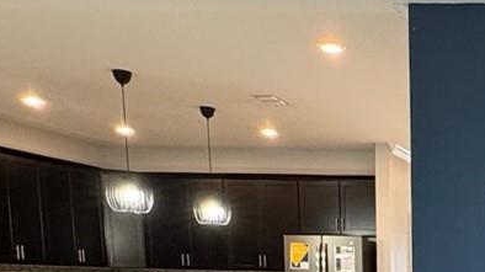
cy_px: 414
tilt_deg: -9.1
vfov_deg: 17.4
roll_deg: -1.5
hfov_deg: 28.7
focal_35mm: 62
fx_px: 797
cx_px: 602
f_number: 2.2
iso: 320
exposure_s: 1/60
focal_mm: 2.22
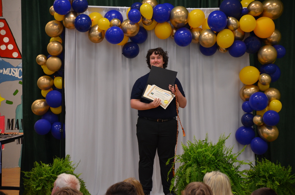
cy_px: 98
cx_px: 148
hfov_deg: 13.1
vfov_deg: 8.7
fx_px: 1288
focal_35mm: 158
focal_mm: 105
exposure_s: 1/30
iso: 800
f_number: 5.6
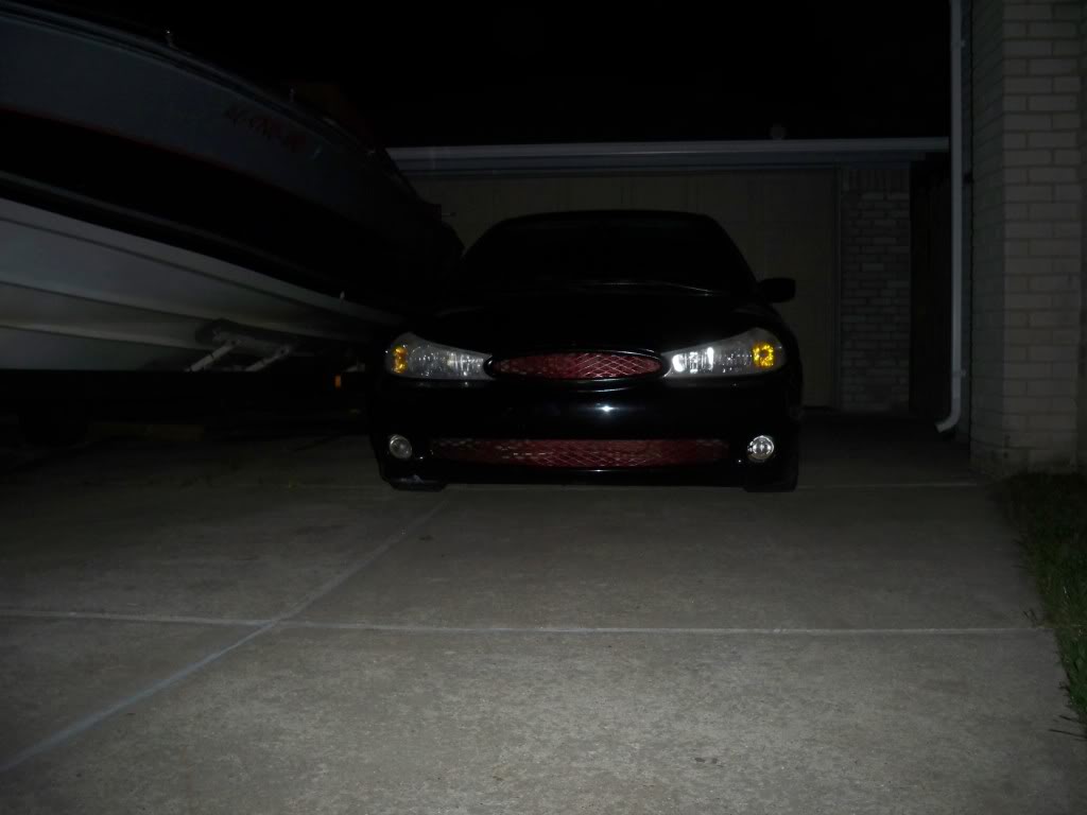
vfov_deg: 40.7
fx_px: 1099
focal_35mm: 35
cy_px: 408
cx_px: 544
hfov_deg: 52.6
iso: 200
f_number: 3.1
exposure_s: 1/2
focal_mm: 6.3
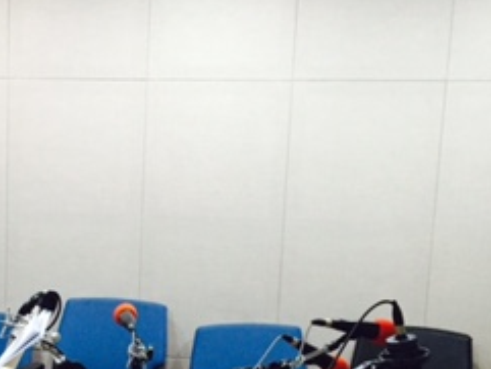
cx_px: 79
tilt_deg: -11.0
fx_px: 1093
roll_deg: -2.9
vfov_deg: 18.6
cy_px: 379
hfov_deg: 24.8
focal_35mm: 77
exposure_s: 1/30
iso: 200
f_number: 2.2
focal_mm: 4.15
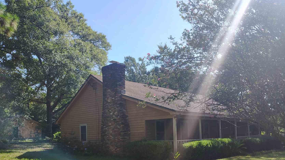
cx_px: 169
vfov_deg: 35.7
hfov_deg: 60.6
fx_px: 242
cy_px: 123
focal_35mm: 32
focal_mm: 5.56
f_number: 1.8
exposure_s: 1/527
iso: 100
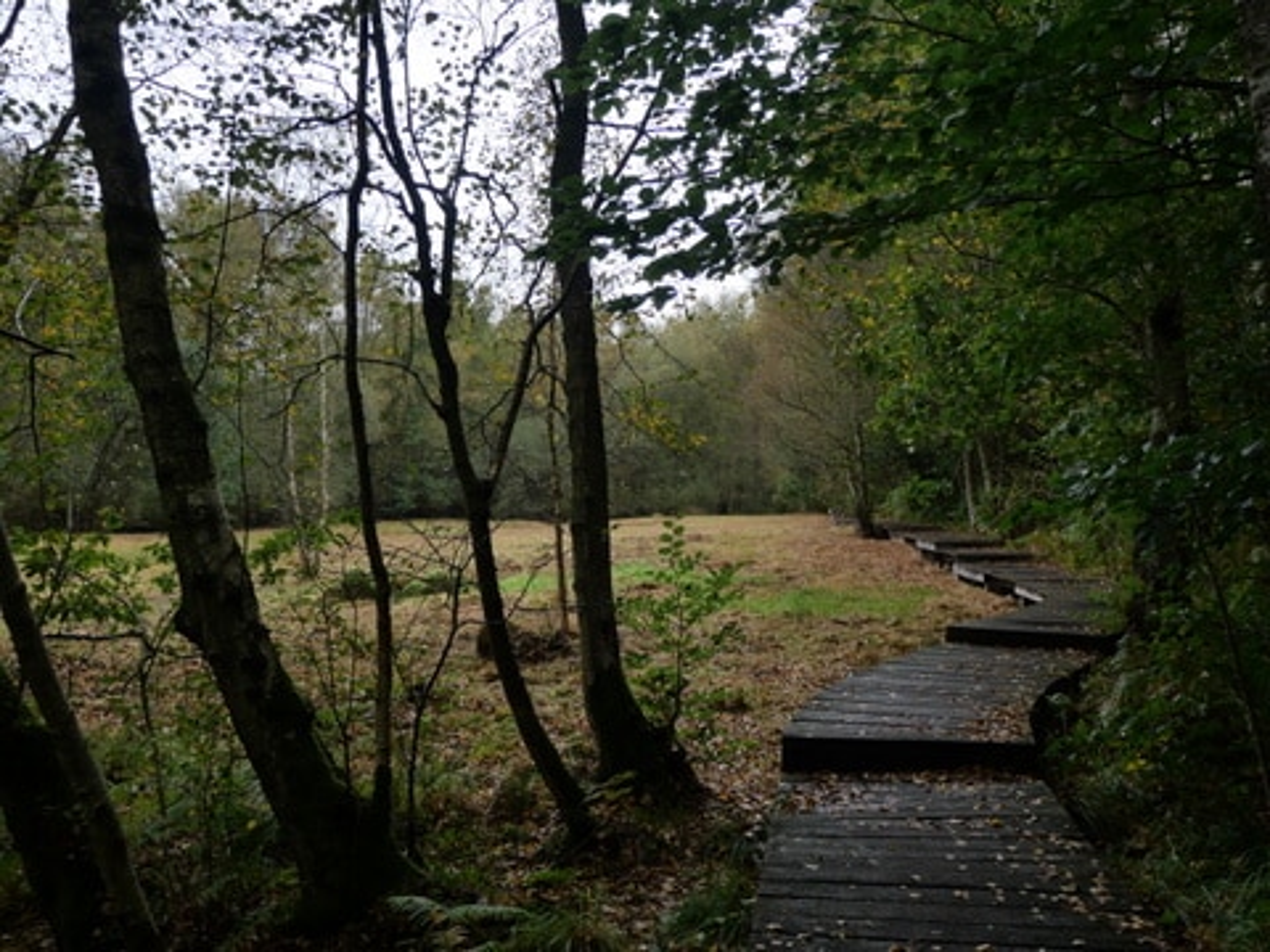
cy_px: 476
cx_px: 635
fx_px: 1101
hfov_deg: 60.0
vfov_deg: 46.8
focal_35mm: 30
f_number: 3.8
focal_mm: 15
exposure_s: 1/80
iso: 200
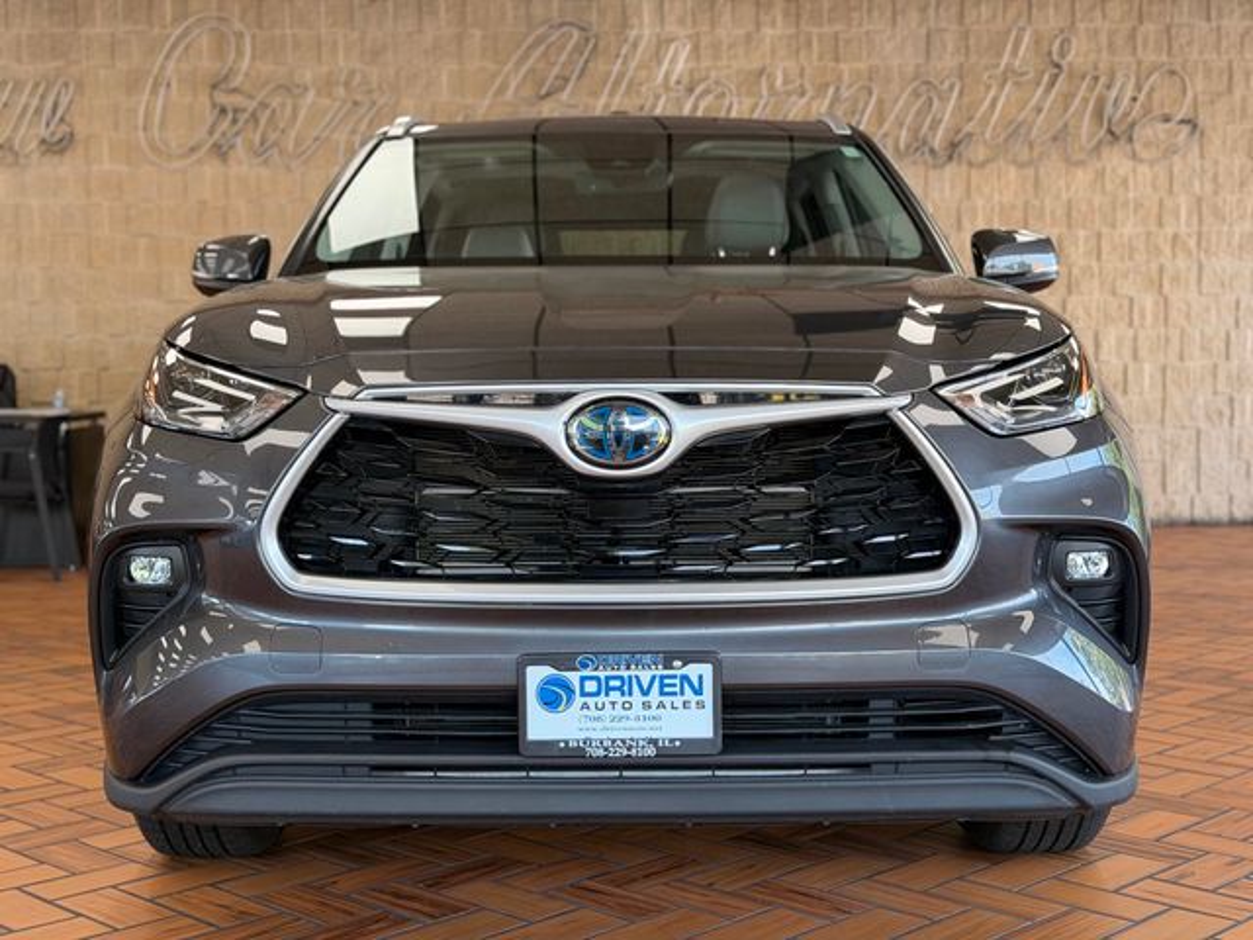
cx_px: 626
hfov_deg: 39.7
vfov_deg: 30.3
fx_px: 1737
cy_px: 470
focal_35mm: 48
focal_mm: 6.76
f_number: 1.78
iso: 80
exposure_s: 1/151
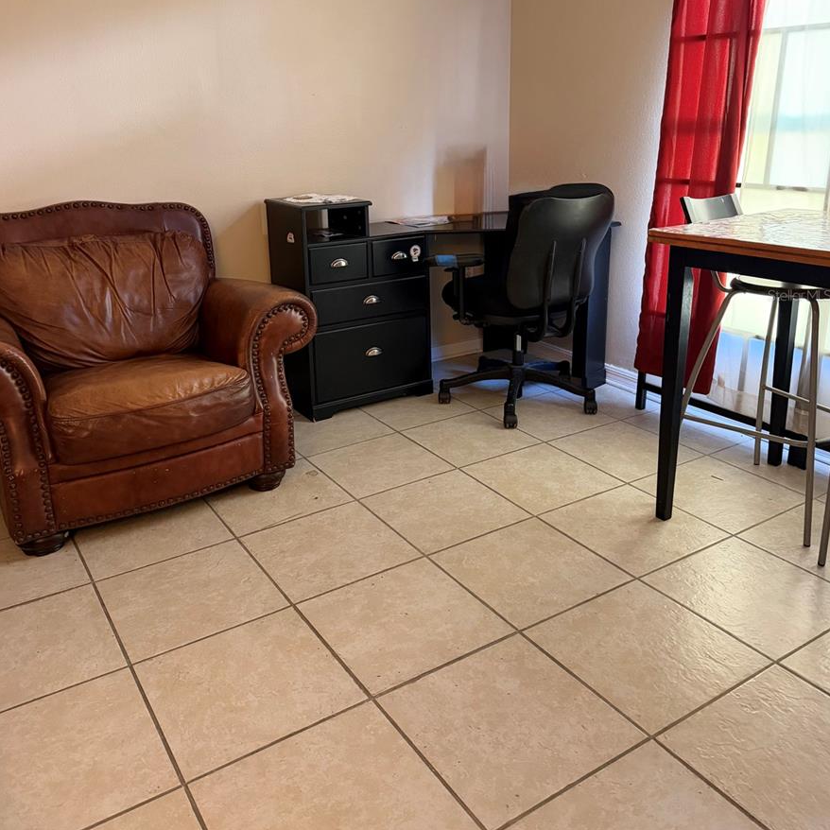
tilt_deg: -13.2
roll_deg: +0.8
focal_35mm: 29
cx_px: 409
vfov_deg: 54.8
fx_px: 787
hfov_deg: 55.6
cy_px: 295
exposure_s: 1/60
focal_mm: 6.76
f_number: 1.78
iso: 500
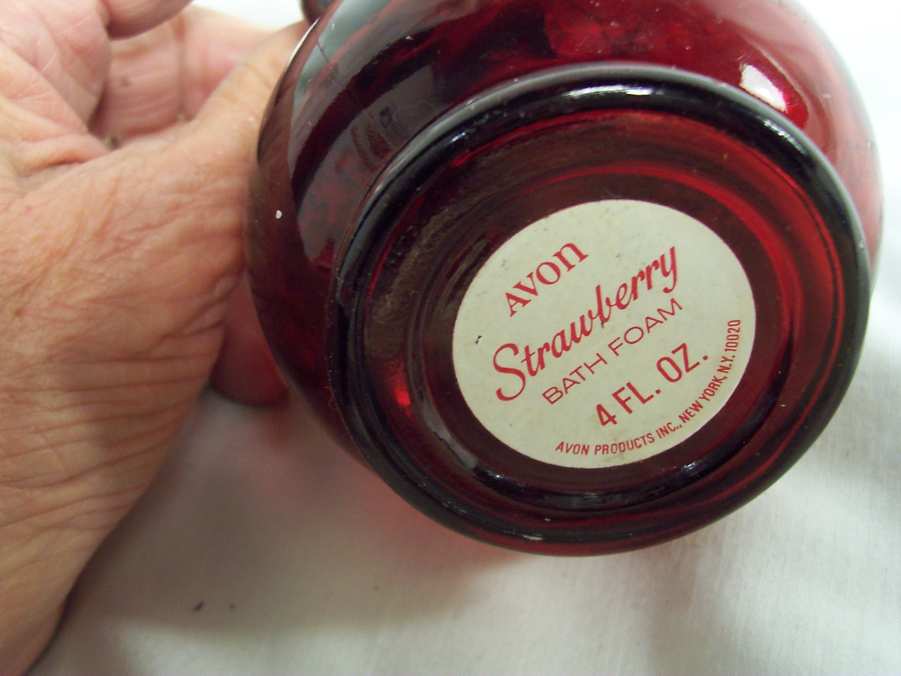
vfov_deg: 38.7
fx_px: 963
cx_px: 450
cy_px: 338
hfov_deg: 50.1
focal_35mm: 37
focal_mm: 5.6
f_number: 2.8
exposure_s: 1/60
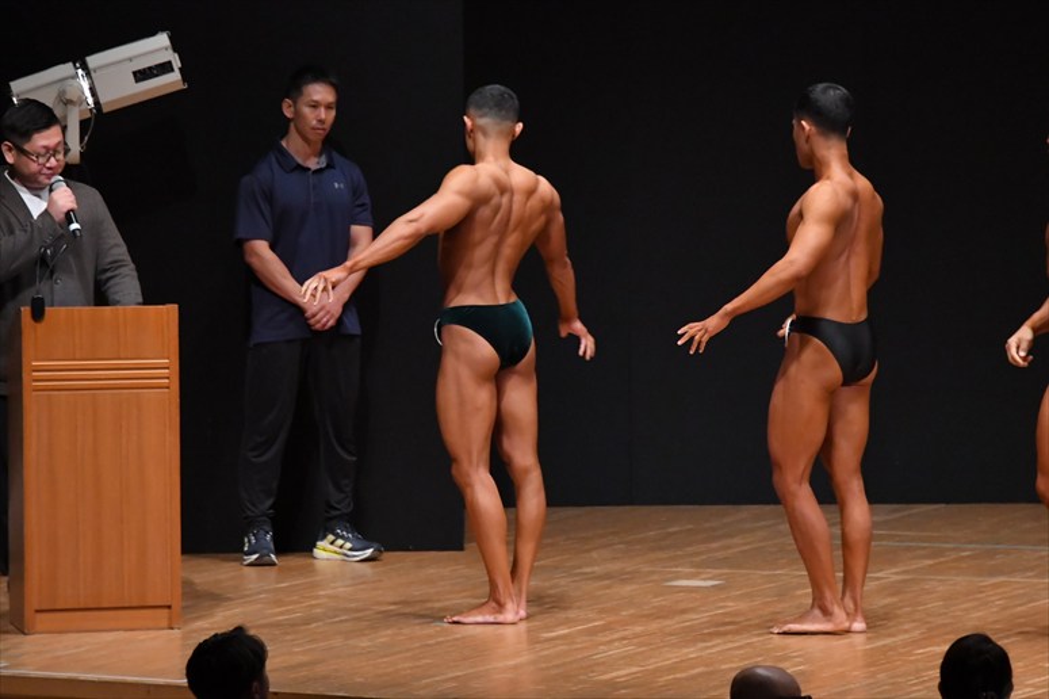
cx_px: 524
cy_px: 350
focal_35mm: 270
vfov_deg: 5.1
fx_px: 7864
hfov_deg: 7.6
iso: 6400
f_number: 5.6
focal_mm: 180
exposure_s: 1/400
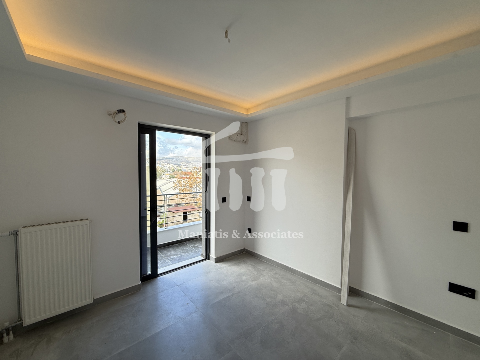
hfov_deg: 102.1
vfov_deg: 85.7
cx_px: 240
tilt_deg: -2.0
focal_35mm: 14
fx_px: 194
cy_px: 180
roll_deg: -1.4
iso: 50
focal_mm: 2.22
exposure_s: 1/213
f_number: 2.2
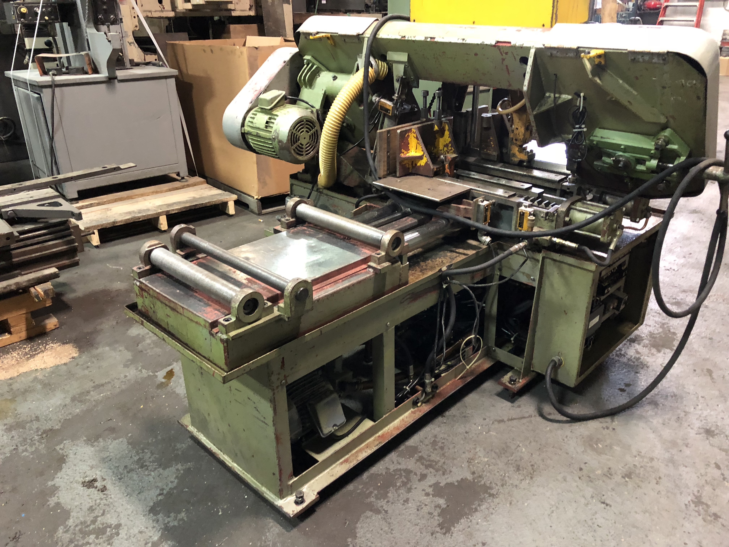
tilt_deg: -22.9
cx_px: 364
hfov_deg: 63.4
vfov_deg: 49.7
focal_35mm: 28
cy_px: 274
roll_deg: -0.2
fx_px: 590
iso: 100
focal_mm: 4
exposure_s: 1/4
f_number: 1.8
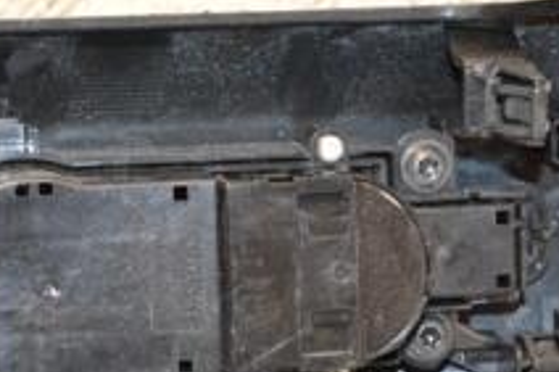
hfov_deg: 10.0
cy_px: 266
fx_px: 3165
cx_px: 8
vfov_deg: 6.7
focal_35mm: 204
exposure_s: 1/100
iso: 800
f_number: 5.6
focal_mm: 48
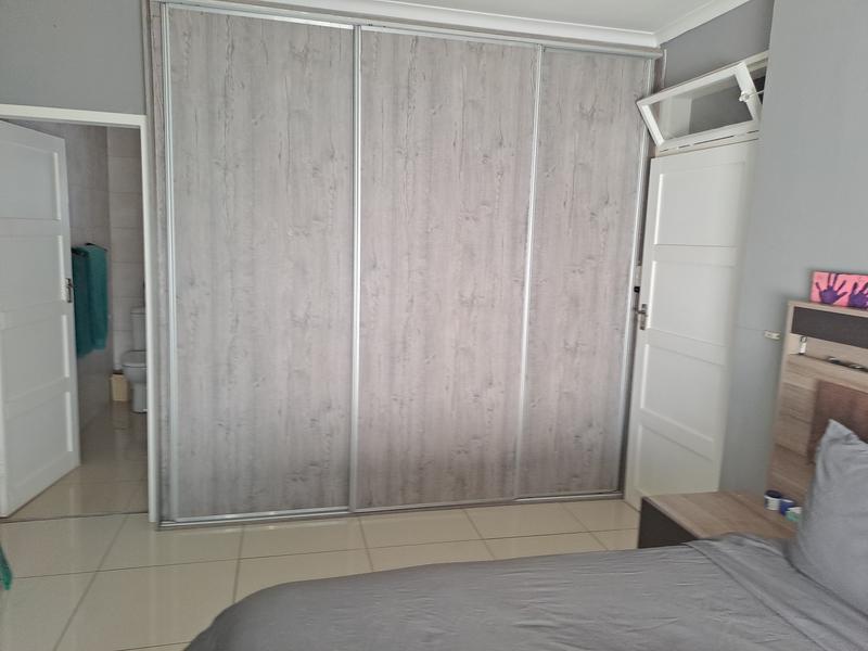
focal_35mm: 25
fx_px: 627
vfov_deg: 54.9
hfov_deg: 69.4
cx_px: 434
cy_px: 326
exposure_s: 1/50
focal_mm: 4.65
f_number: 1.8
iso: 160
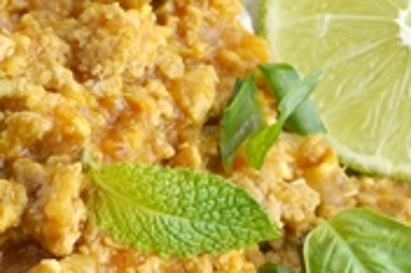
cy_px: 340
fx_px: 1939
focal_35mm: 170
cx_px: -67
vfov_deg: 8.0
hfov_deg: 11.9
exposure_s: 1/50
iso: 100
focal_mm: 25
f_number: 4
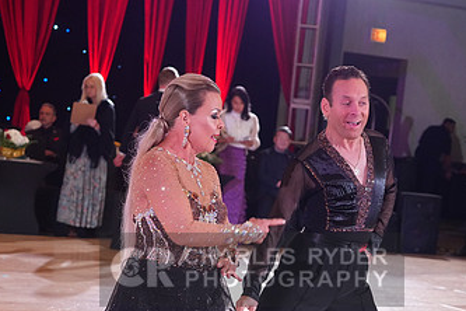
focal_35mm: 122
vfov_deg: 11.2
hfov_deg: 16.8
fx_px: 1579
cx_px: 252
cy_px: 270
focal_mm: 70
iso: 3200
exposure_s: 1/250
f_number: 4.5
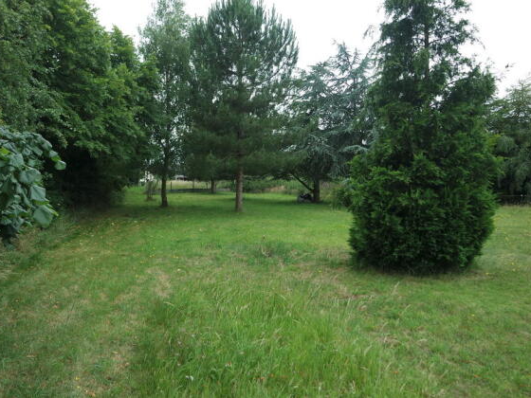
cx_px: 238
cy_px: 192
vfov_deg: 51.3
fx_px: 414
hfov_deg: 65.2
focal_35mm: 27
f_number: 3.5
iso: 100
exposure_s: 1/250
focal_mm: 16
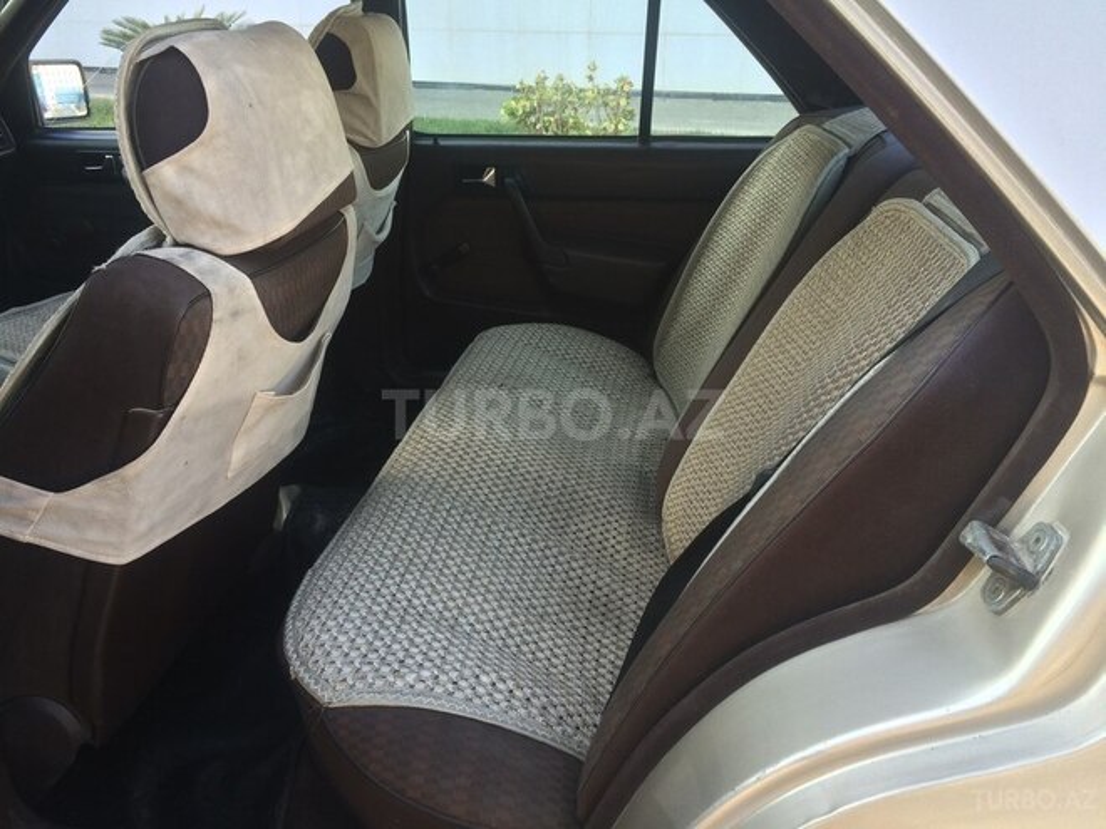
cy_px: 414
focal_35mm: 29
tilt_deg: -22.9
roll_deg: -1.7
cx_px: 553
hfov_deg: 61.7
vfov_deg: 48.2
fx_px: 927
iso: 32
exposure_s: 1/109
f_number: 2.2
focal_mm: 4.15
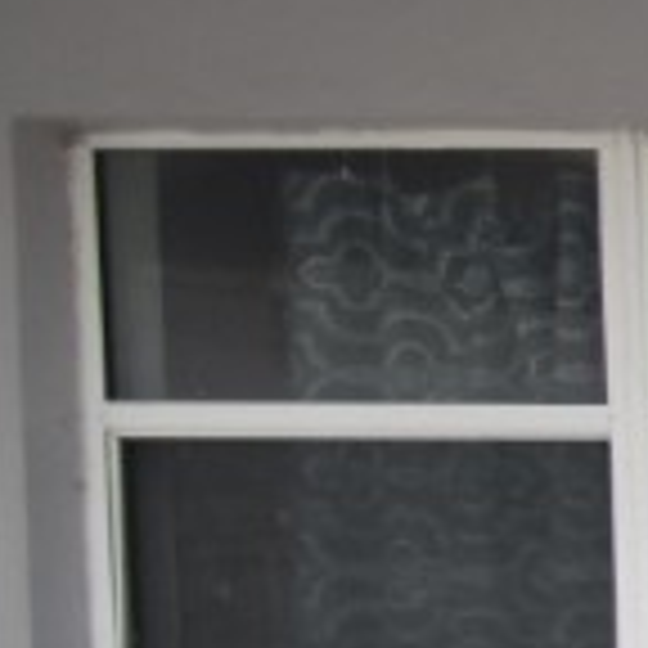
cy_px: 648
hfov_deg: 9.2
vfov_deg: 16.7
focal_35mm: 102
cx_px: 2336
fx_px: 2160
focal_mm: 10
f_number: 3.5
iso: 800
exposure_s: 1/1000
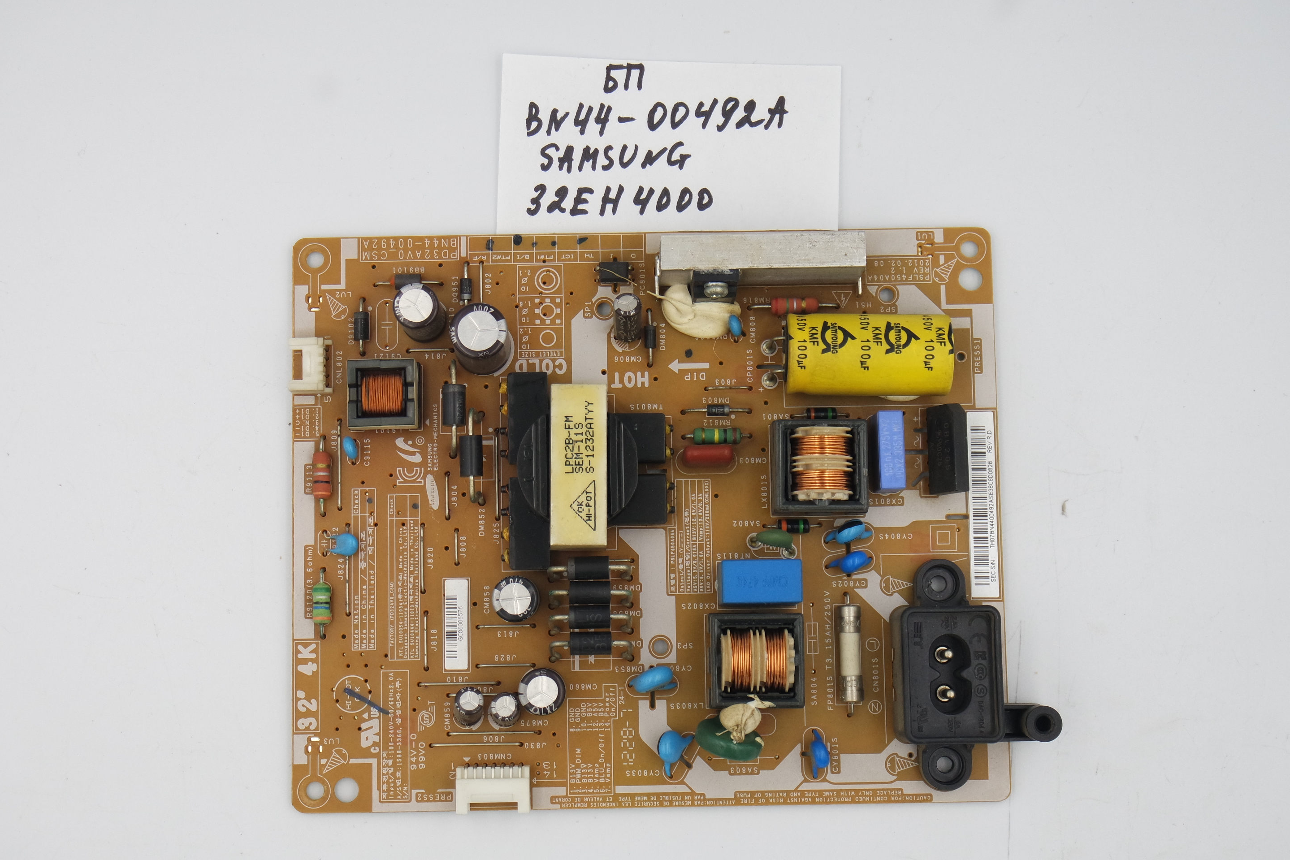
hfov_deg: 32.9
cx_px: 648
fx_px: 2186
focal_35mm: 61
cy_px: 426
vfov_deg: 22.3
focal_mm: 22
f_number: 5
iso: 200
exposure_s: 1/125
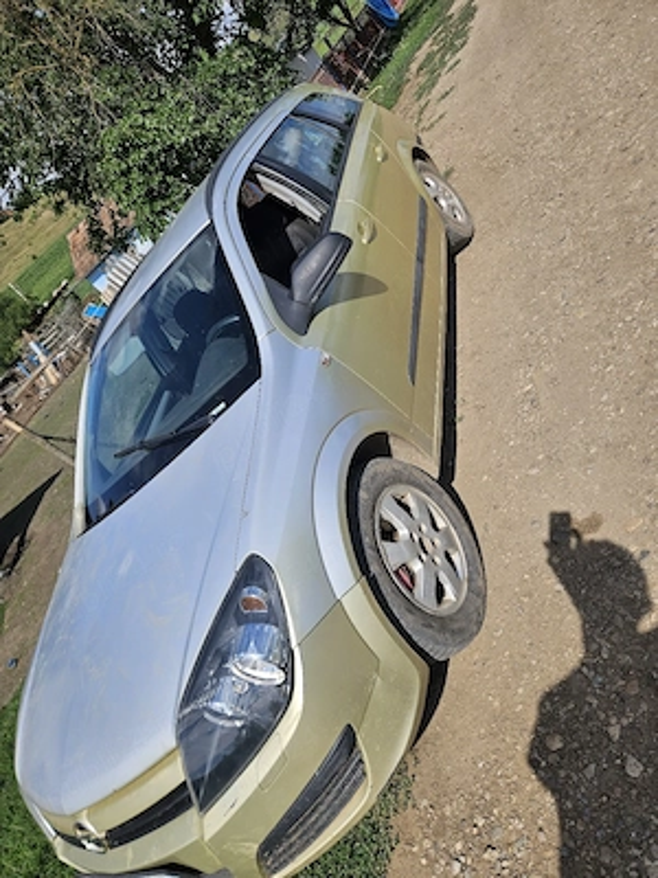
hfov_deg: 58.9
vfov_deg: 73.9
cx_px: 329
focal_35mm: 23
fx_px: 583
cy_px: 439
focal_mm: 5.4
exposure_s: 1/3333
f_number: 1.8
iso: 25
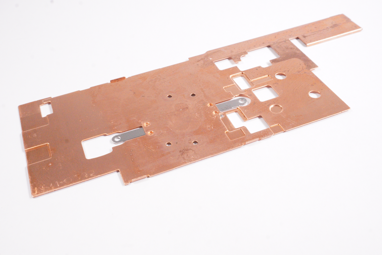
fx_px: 409
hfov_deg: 50.1
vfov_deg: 34.6
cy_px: 127
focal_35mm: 39
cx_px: 190
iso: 6400
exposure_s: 1/250
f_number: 16
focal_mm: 25
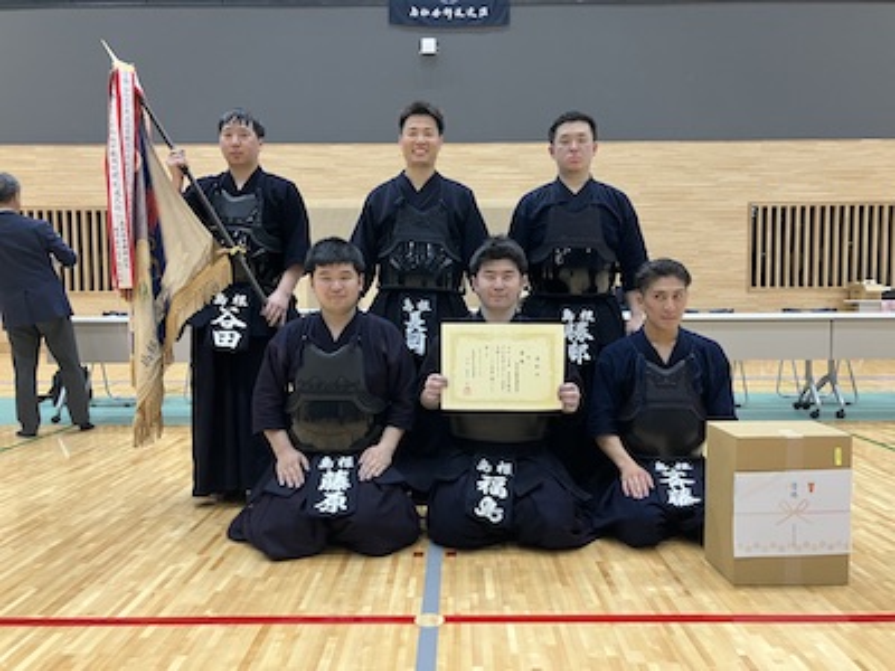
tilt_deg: -2.6
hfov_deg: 63.4
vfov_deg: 49.7
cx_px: 448
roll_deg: -0.4
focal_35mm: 28
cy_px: 336
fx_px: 724
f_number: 1.8
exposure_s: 1/60
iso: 200
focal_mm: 3.99
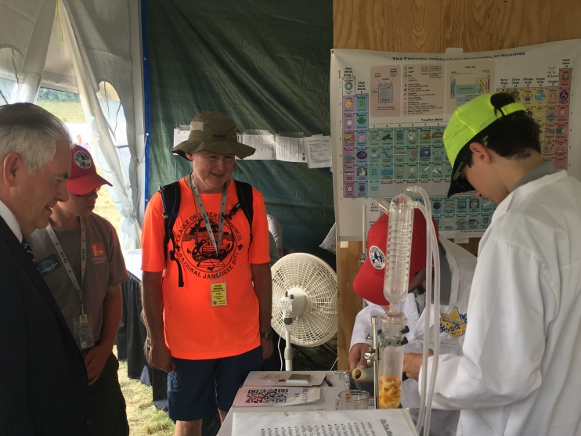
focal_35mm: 40
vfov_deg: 35.6
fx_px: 672
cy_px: 290
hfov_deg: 46.8
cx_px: 282
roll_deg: +1.8
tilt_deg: -9.7
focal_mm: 4.15
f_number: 2.2
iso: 32
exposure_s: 1/120
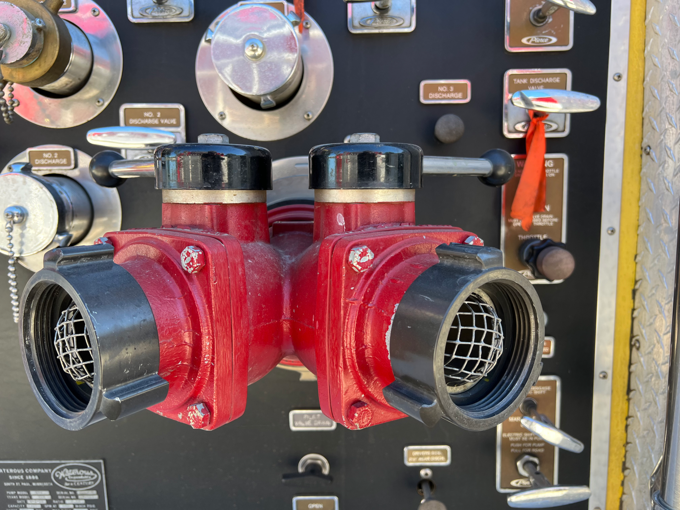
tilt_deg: -8.5
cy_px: 255
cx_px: 340
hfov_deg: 67.3
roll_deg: +1.9
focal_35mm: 26
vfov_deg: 53.1
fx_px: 511
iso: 50
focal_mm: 5.7
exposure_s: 1/191
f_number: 1.5
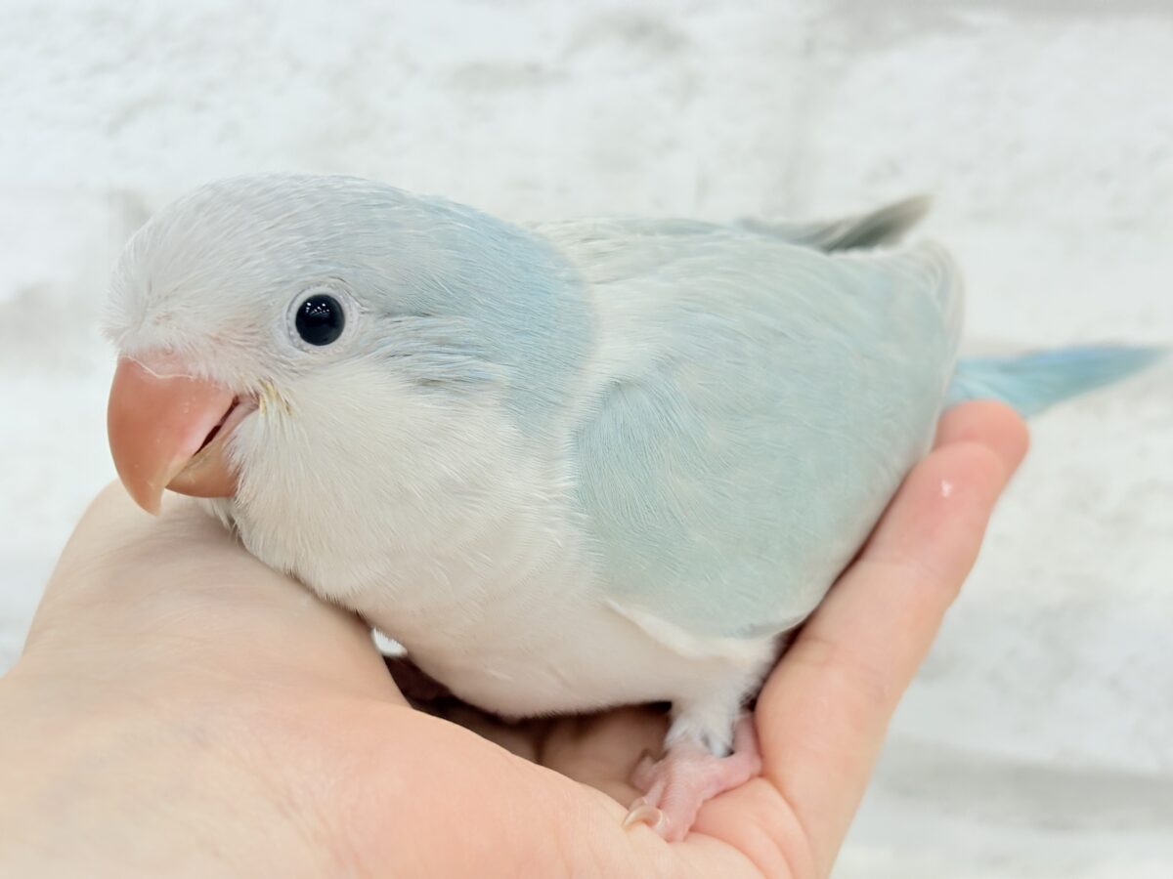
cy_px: 440
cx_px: 586
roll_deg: -2.2
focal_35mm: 52
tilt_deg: -2.1
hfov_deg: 36.8
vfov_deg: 28.0
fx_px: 1762
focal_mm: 5.96
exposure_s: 1/100
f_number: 1.6
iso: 80
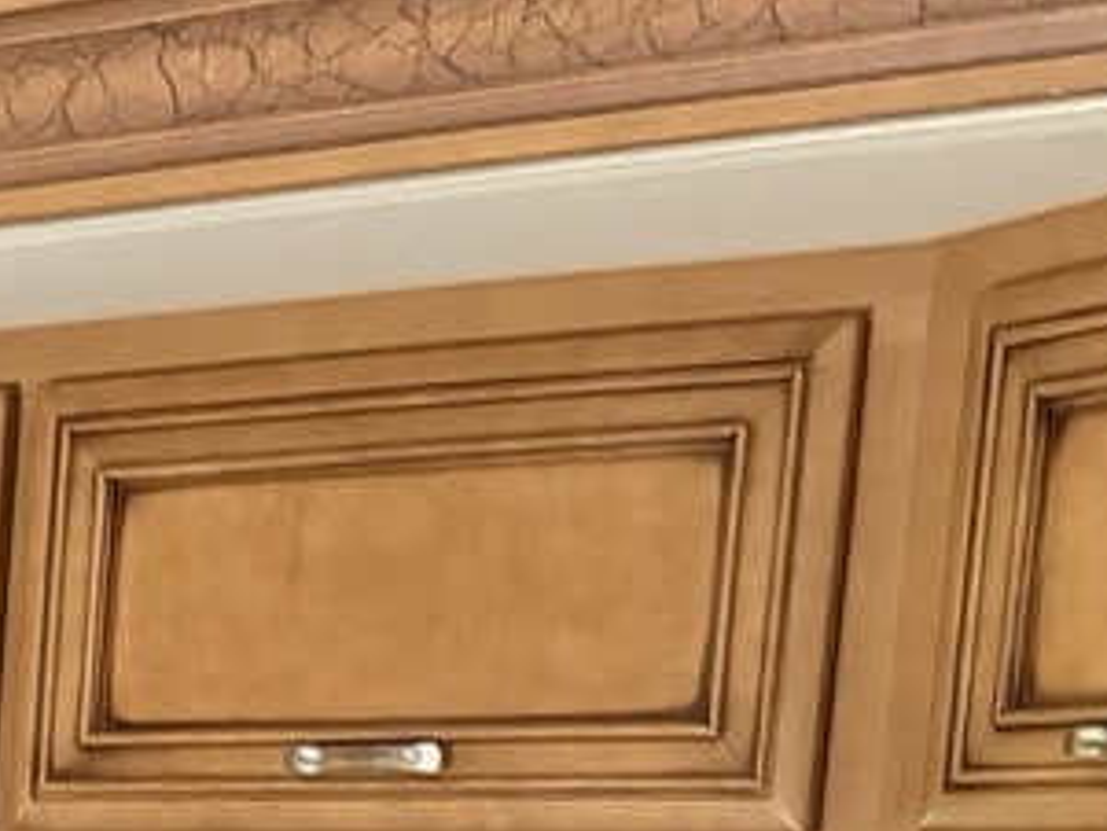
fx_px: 3263
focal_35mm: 102
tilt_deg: -8.6
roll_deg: -1.5
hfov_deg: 17.9
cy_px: 1526
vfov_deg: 13.0
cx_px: -368
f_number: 1.78
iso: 1000
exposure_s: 1/37
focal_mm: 6.76
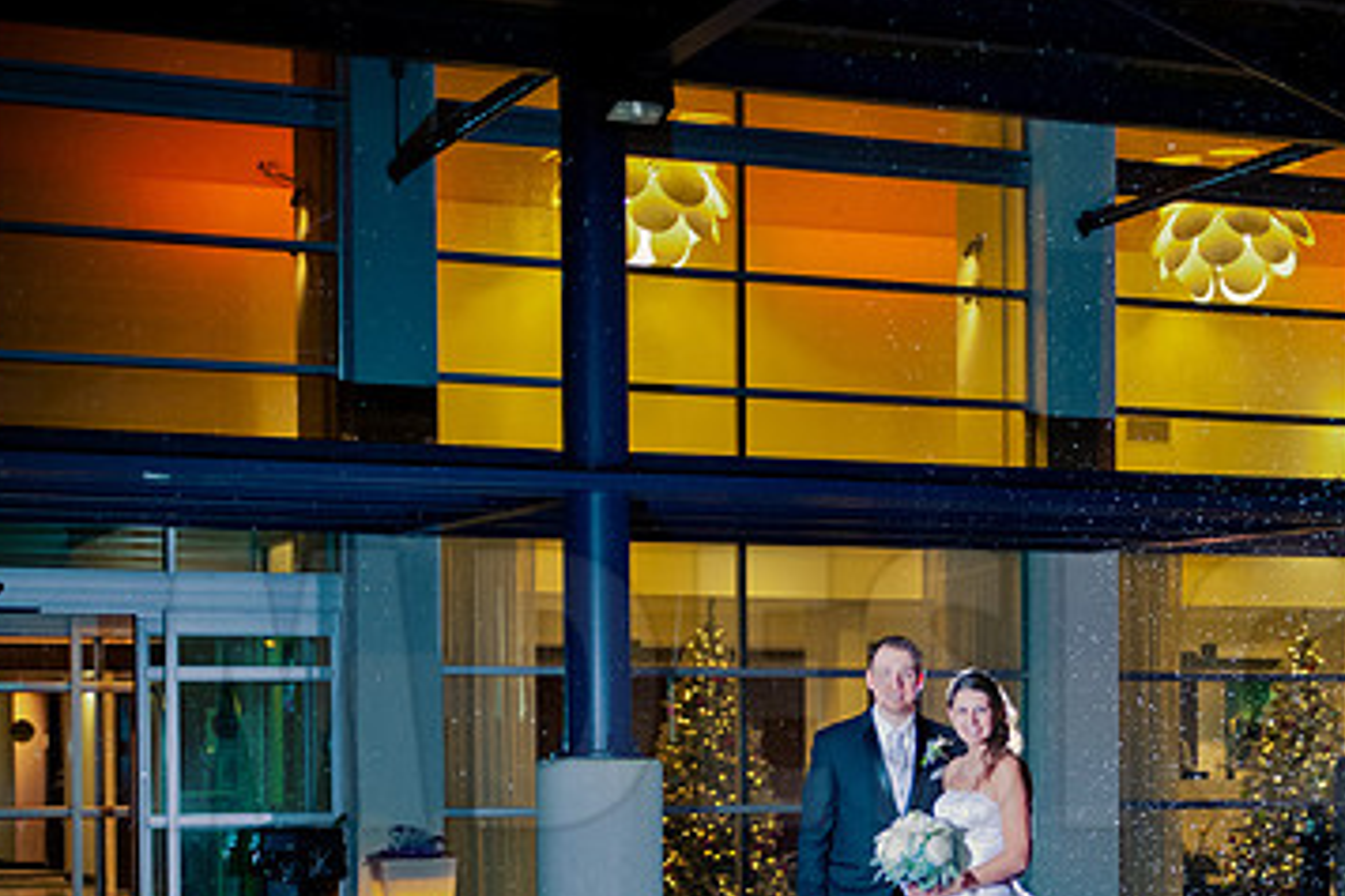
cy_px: 715
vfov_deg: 17.4
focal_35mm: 78
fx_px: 2914
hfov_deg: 25.8
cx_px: 916
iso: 640
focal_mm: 48
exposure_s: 1/60
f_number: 2.8
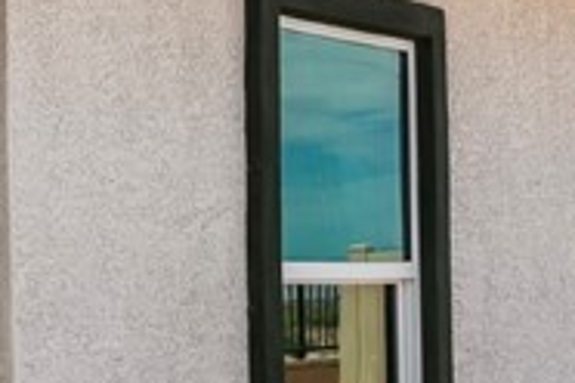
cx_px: -275
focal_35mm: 99
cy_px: 312
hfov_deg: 18.4
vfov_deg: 13.7
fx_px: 1581
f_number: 8
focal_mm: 17
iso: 400
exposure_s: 1/8000
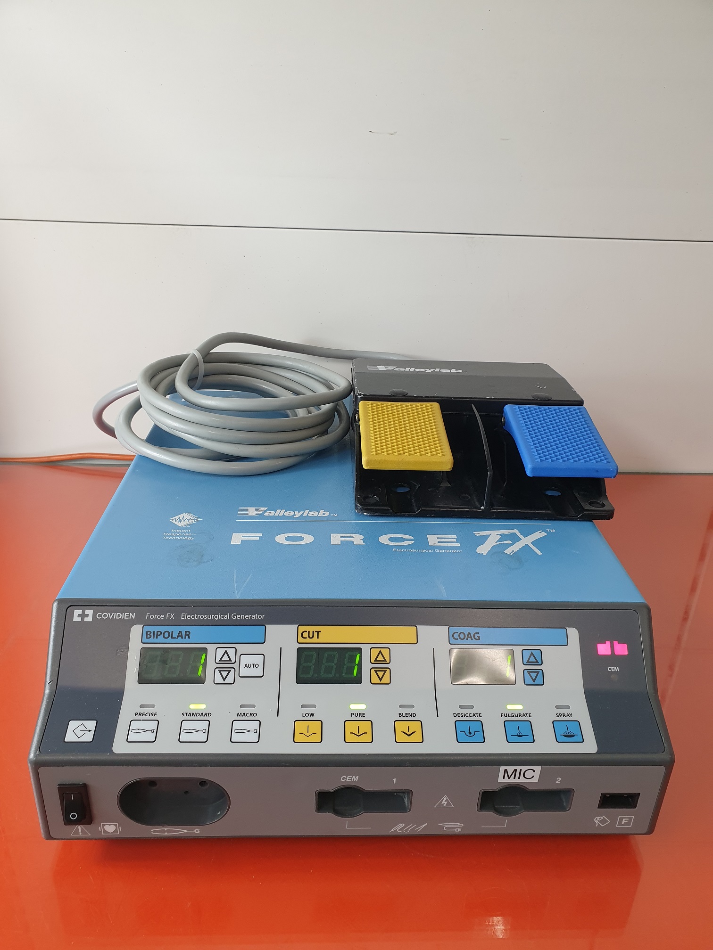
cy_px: 475
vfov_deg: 67.3
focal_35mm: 26
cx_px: 356
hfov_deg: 53.1
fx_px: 714
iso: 125
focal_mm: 4.3
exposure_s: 1/50
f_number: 2.4
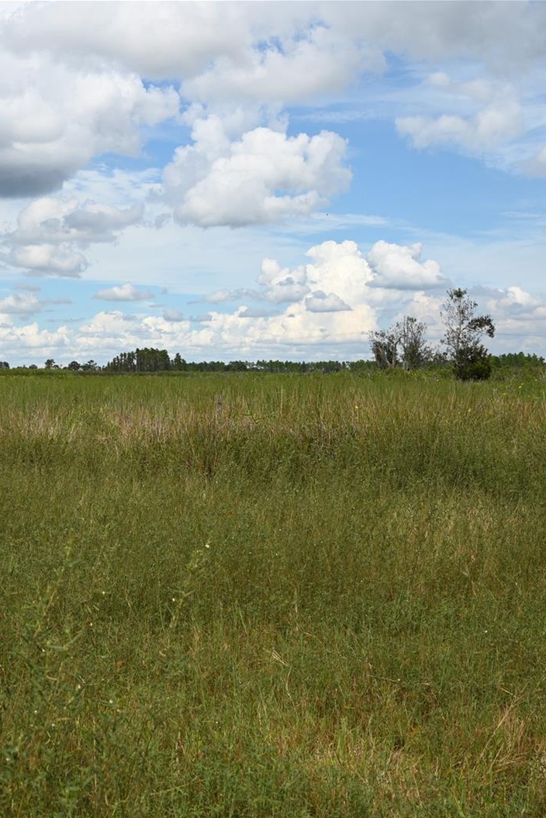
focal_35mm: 53
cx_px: 9
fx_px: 1205
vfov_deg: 37.5
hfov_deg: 24.4
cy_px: 411
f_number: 7.1
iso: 100
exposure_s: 1/400
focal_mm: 35
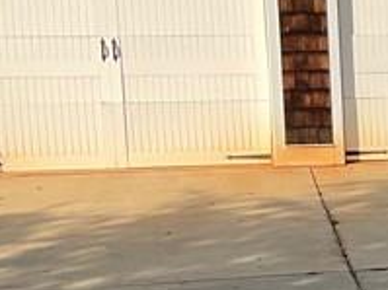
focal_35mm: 149
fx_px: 1669
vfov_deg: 9.9
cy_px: 271
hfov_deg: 11.4
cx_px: 870
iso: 16
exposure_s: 1/1121
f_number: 1.8
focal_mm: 3
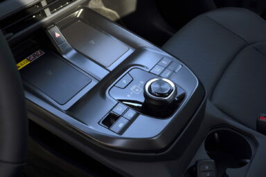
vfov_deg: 36.9
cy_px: 88
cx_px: 133
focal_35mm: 36
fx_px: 266
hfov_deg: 53.1
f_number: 11
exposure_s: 1/60
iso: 500
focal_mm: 36
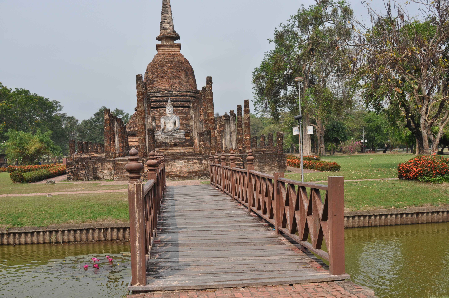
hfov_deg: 46.4
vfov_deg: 31.8
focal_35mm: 42
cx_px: 224
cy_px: 149
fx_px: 523
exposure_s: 1/320
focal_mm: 28
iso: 200
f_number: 9
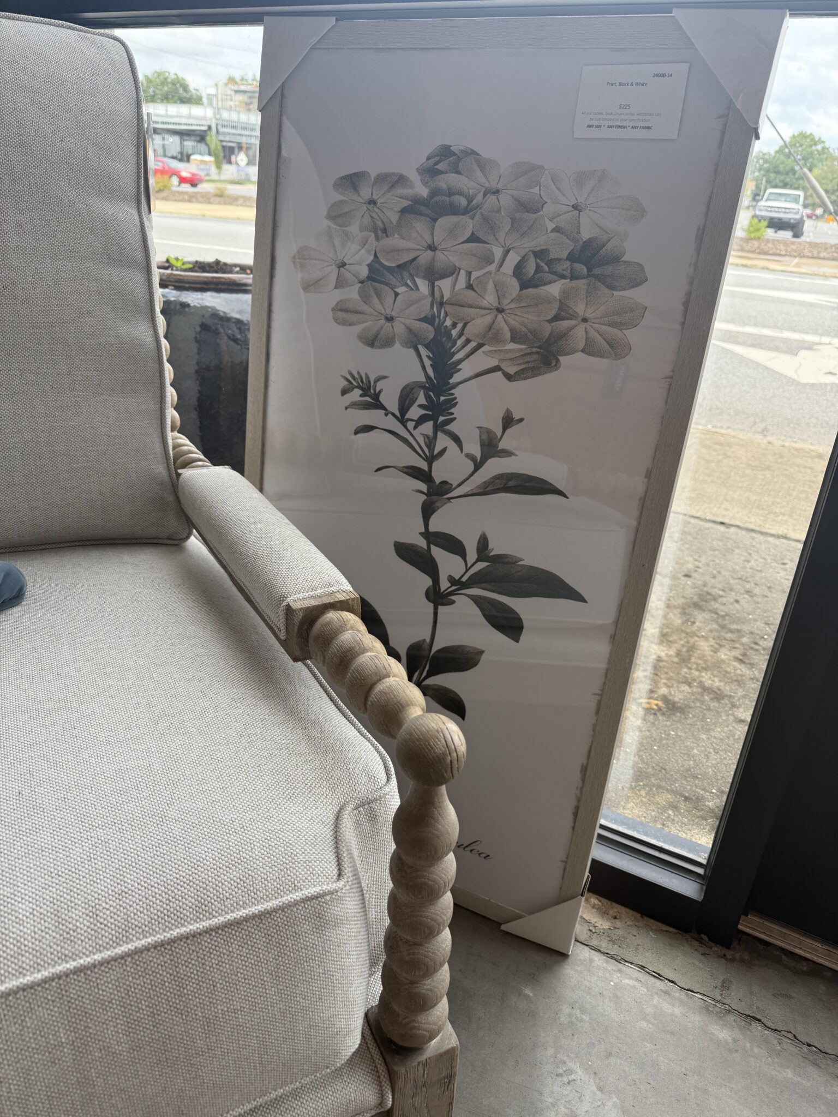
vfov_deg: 71.6
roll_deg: -3.5
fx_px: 775
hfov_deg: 56.8
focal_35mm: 24
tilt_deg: -24.0
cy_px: 558
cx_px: 419
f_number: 1.78
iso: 100
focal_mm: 6.76
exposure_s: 1/598
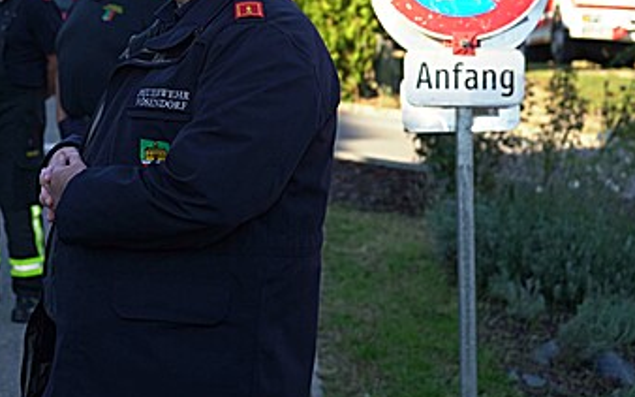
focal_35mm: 78
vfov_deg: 16.5
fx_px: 1349
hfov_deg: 26.1
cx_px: 154
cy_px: 57
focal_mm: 42
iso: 320
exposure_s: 1/1000
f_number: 4.5
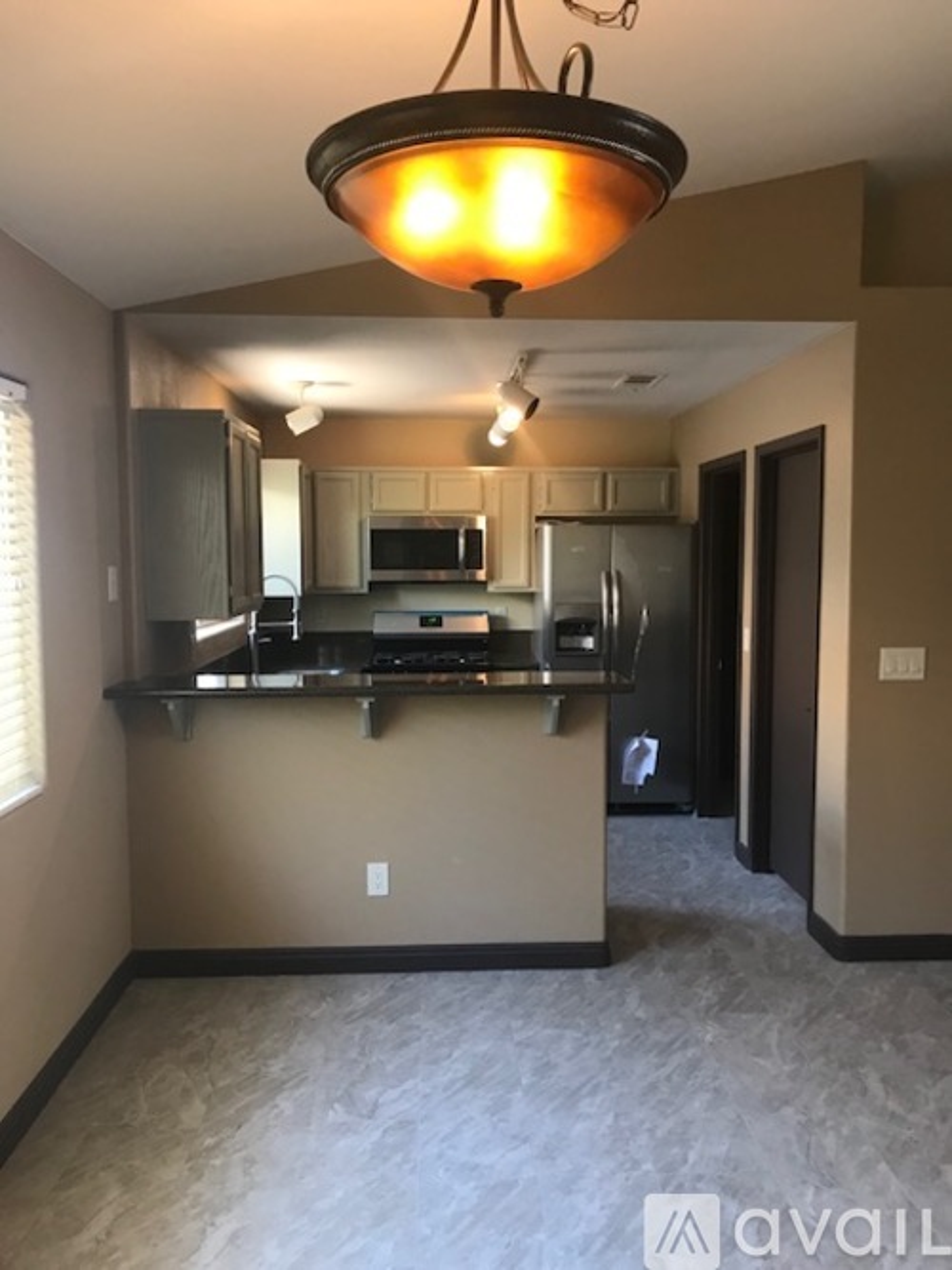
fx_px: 1027
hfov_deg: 49.7
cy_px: 635
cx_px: 476
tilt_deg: -3.1
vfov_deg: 63.5
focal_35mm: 28
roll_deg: +0.6
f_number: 1.8
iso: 40
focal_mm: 3.99
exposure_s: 1/24
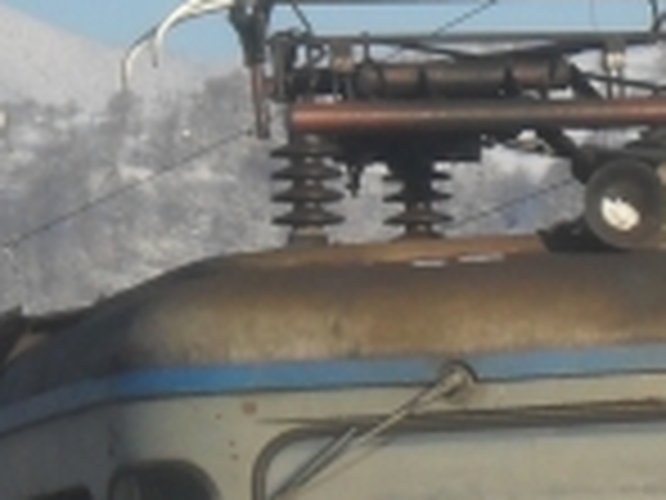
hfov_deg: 4.7
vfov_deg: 3.6
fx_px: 8023
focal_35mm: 417
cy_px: 667
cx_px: 567
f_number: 5
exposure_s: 1/500
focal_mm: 13.6
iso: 100
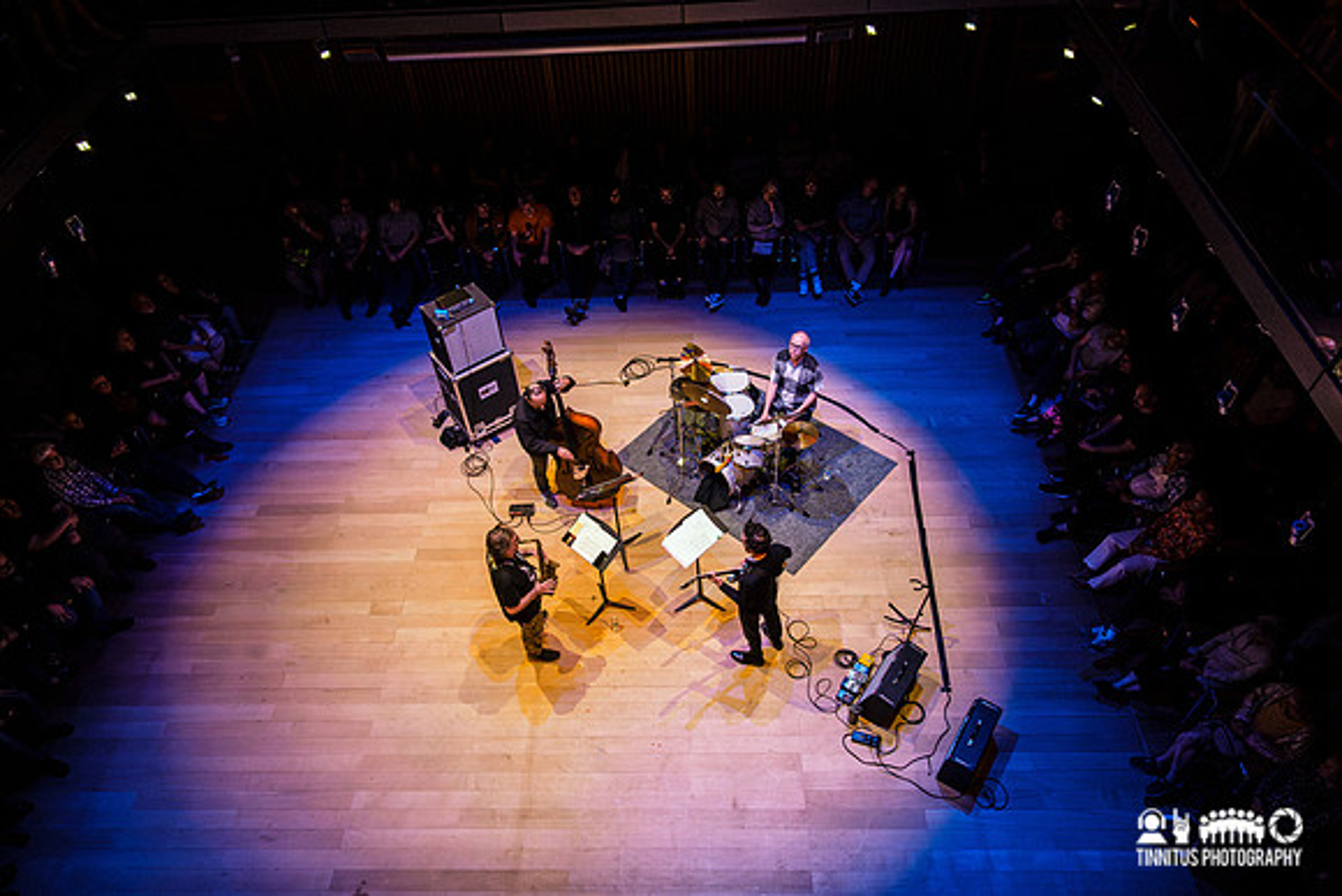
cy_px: 448
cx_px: 671
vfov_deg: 53.2
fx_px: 895
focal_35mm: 24
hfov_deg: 73.7
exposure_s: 1/320
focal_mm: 9
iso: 2000
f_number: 2.8
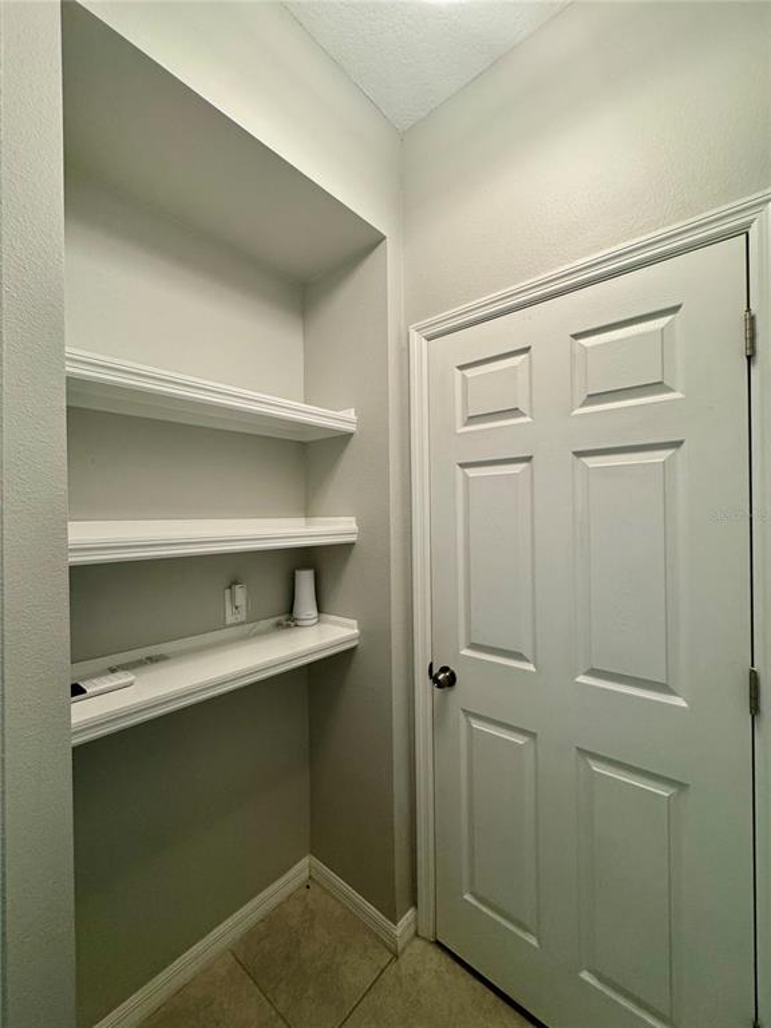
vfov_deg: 102.1
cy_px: 514
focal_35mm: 14
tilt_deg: -0.2
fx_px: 416
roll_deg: +0.9
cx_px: 386
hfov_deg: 85.7
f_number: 2.2
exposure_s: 1/120
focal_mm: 2.22
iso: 250
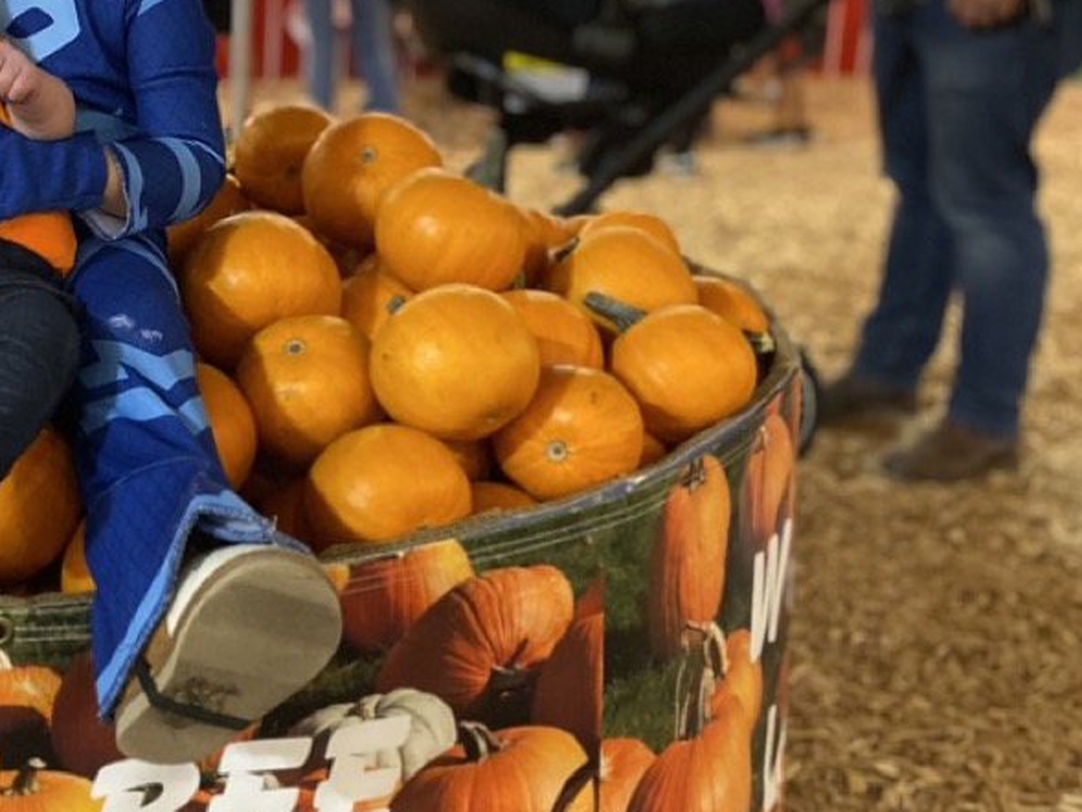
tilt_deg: -12.6
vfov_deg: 27.5
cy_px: 329
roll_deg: +0.3
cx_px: 101
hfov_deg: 34.1
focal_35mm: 53
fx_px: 1657
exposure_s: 1/40
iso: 500
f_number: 1.8
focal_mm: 4.25
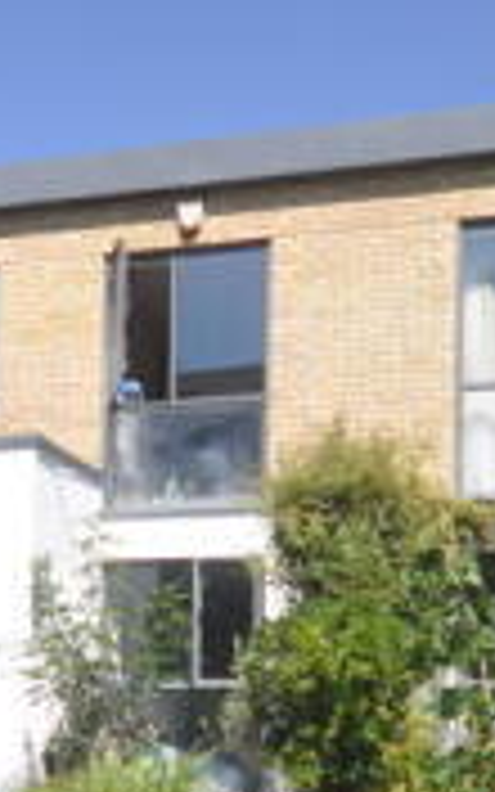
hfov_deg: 22.6
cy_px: 688
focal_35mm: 57
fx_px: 1230
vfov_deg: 34.0
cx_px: 153
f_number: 4
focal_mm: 10
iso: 250
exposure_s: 1/1250
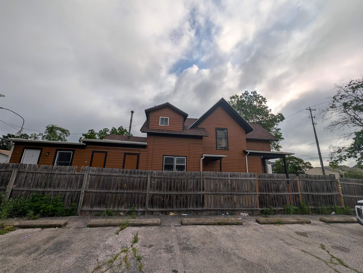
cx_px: 182
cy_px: 136
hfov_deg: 110.5
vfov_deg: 94.6
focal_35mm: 12
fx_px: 126
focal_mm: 2.02
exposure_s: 1/8333
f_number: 1.7
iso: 53
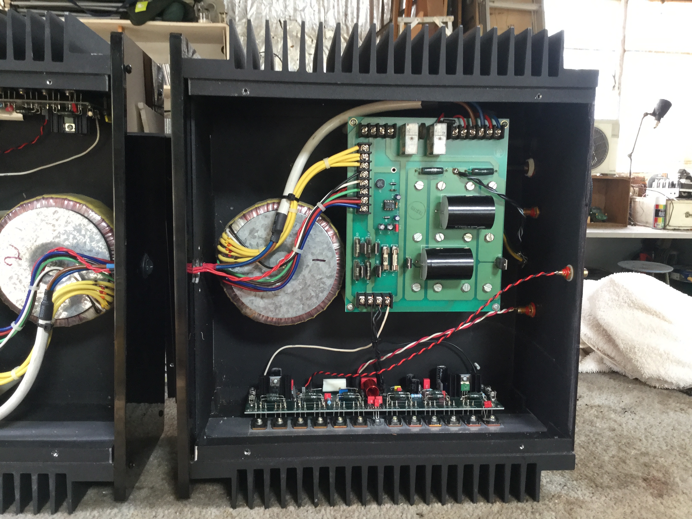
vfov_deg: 45.4
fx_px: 620
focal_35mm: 31
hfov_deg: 58.4
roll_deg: -2.4
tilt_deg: -10.8
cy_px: 260
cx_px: 346
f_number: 2.4
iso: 80
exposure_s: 1/33
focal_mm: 3.3
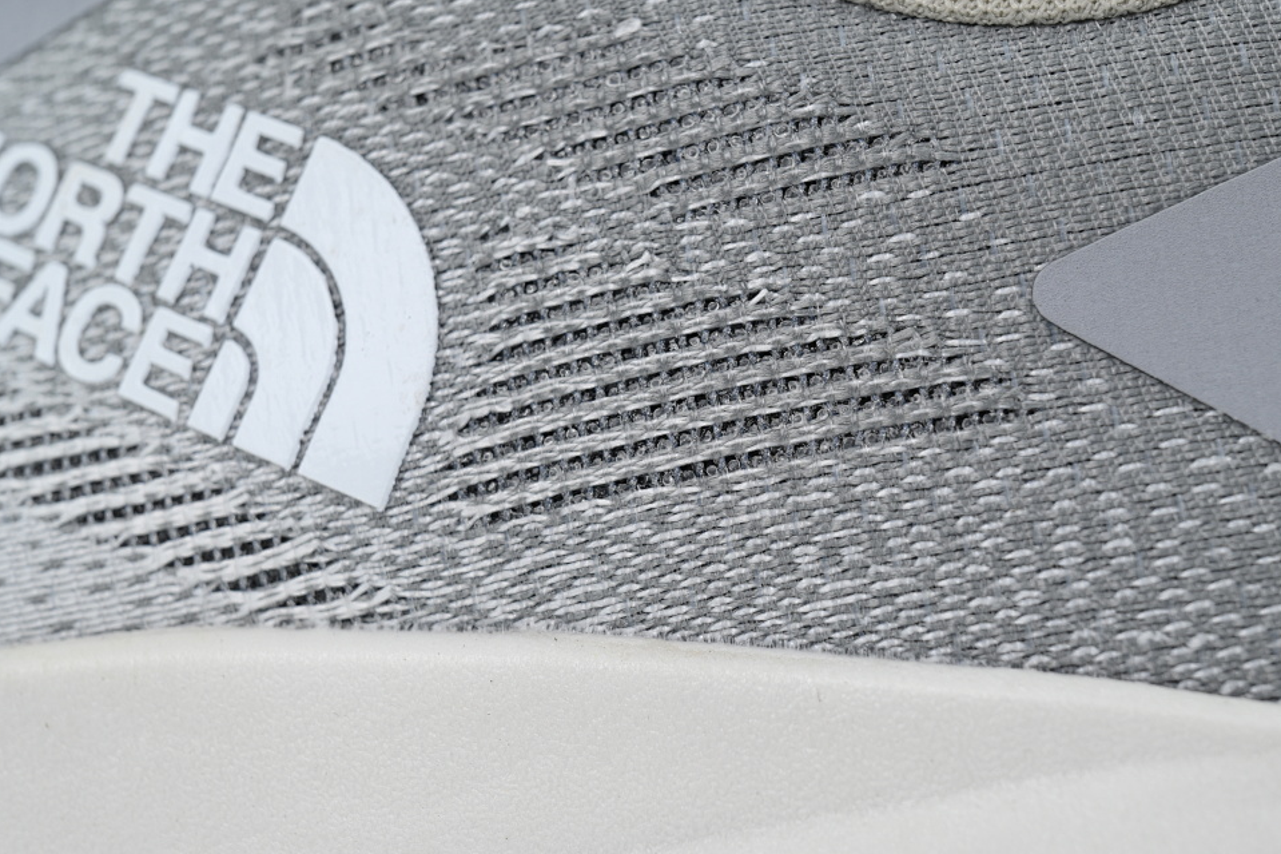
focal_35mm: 116
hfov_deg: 17.6
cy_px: 416
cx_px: 717
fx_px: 4127
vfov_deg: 11.8
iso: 400
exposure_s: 1/100
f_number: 11
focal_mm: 103
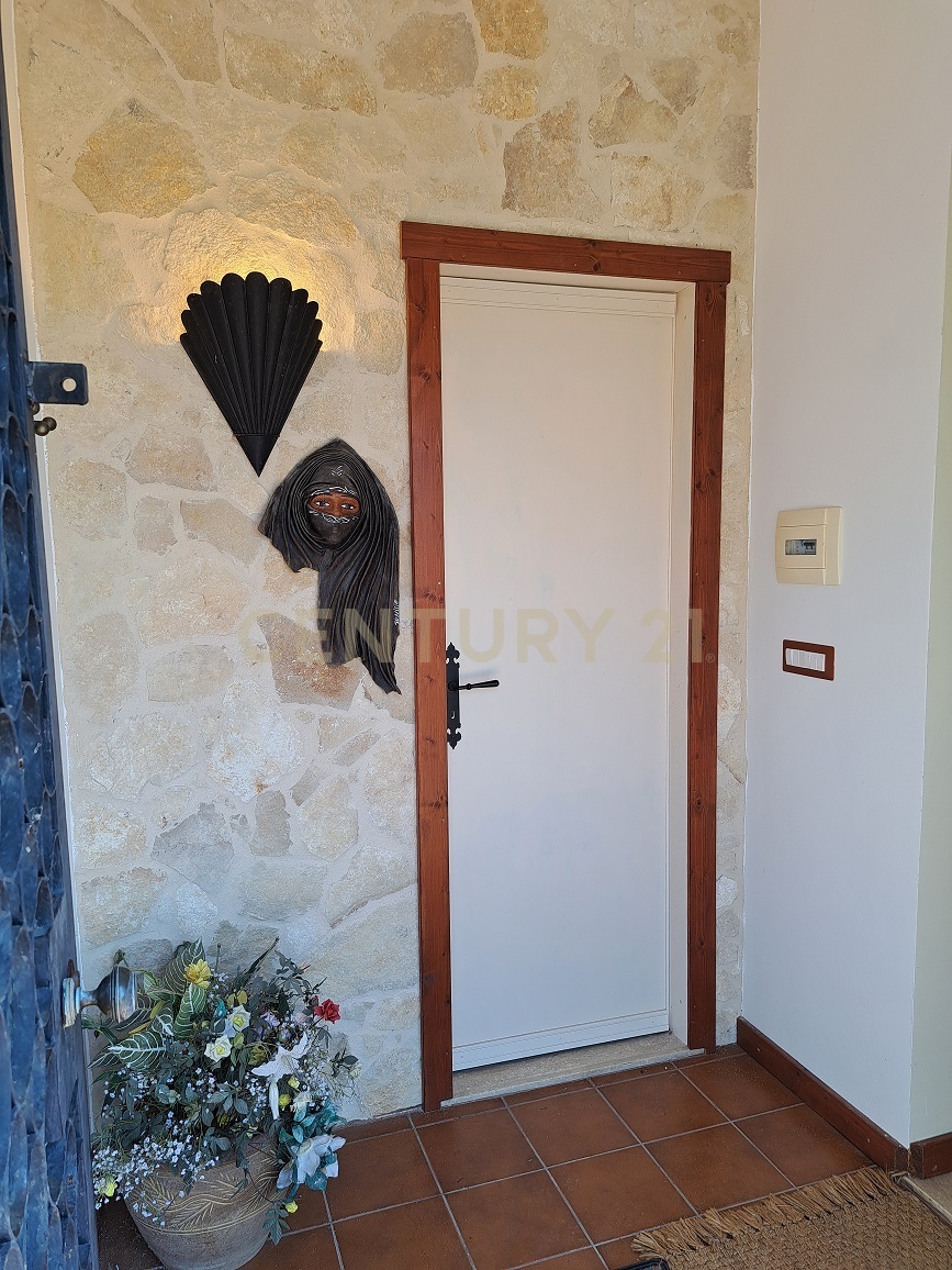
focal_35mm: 24
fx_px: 880
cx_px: 476
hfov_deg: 56.8
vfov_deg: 71.6
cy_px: 635
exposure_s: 1/60
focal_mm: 5.23
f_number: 1.8
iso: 50
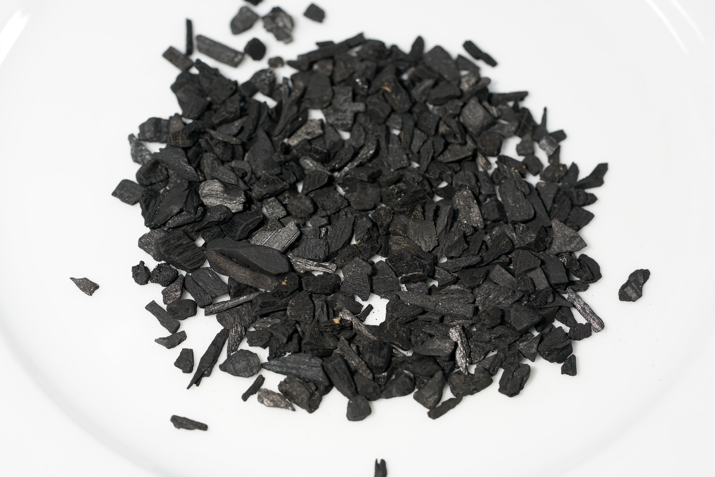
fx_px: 1788
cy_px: 238
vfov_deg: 15.2
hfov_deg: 22.6
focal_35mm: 90
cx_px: 358
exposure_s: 1/200
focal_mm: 90
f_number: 8
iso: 100
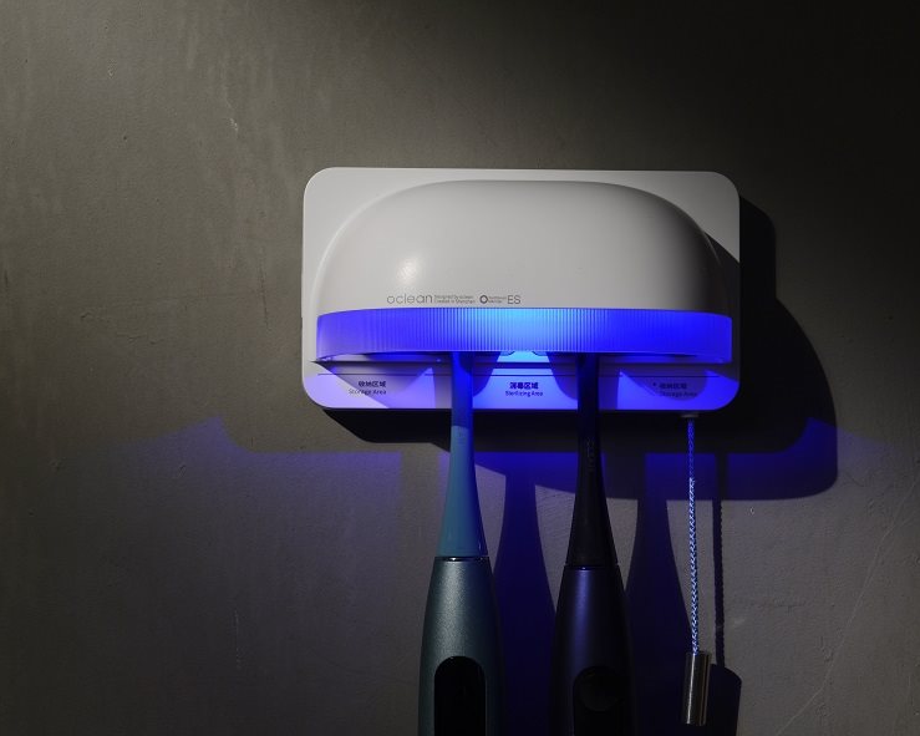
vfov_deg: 19.2
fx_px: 2178
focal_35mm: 80
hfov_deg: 23.9
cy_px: 372
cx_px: 478
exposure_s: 2
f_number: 14
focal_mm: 70
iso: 100
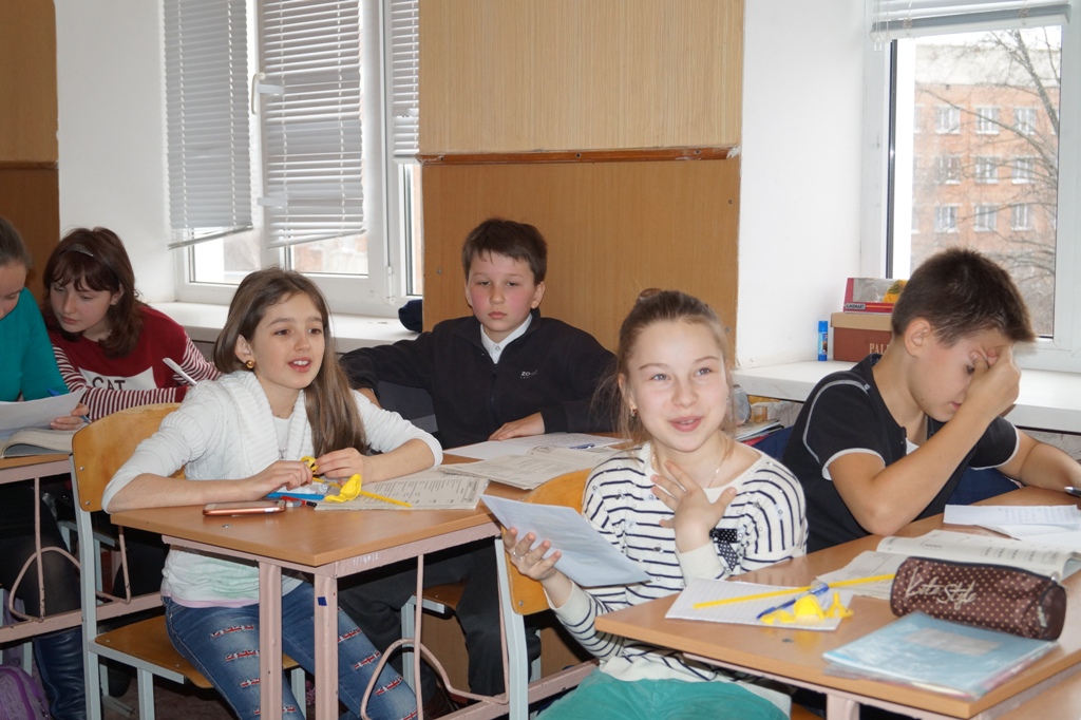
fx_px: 1576
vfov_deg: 25.7
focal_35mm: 52
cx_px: 540
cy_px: 360
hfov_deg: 37.9
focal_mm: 35
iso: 800
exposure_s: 1/160
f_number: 5
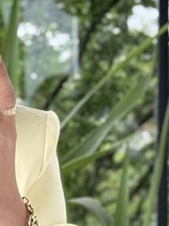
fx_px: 1460
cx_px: -47
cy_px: 339
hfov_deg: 6.6
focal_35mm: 224
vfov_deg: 8.6
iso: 100
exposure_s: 1/499
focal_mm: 6.76
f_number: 1.78
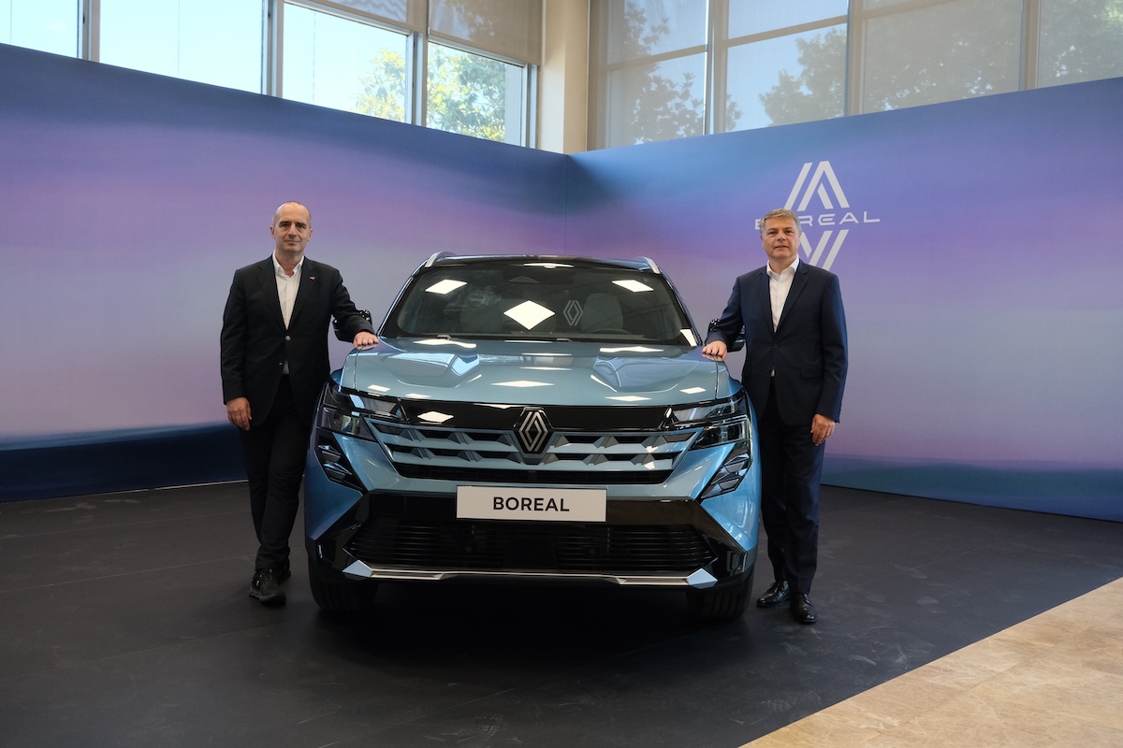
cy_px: 374
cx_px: 562
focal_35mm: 32
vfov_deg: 41.1
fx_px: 998
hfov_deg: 58.7
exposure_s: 1/125
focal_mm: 21.2
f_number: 4.5
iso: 2000
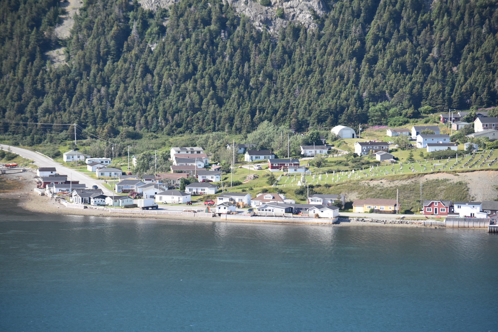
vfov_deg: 6.5
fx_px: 2905
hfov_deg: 9.8
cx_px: 249
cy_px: 166
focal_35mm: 210
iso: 800
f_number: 6.3
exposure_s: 1/2500
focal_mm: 140
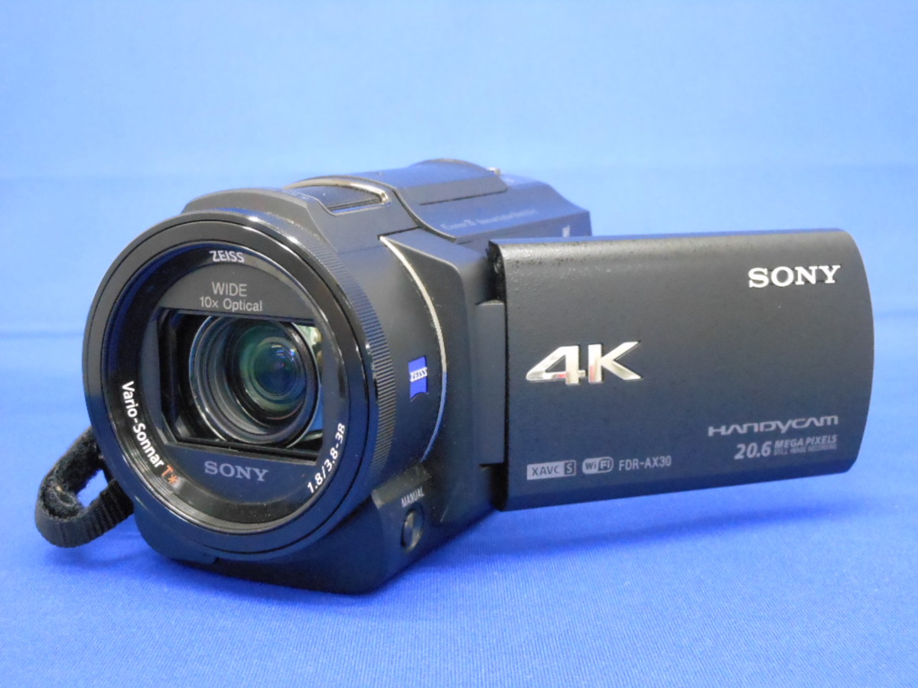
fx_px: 1193
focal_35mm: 45
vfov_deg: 32.2
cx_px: 459
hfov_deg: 42.1
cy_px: 344
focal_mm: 8.1
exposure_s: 1/20
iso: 800
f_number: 4.6
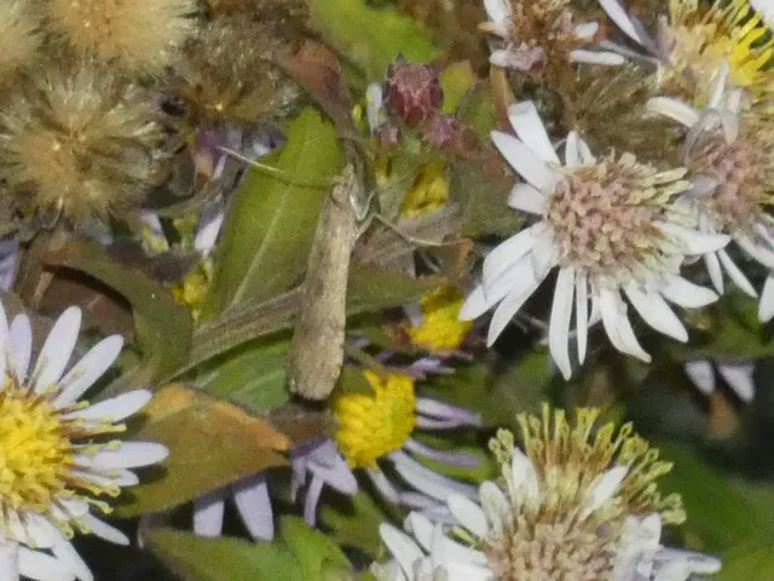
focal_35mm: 440
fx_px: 9838
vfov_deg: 3.4
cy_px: 290
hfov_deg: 4.5
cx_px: 387
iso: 800
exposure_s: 1/125
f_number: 5.6
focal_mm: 78.8
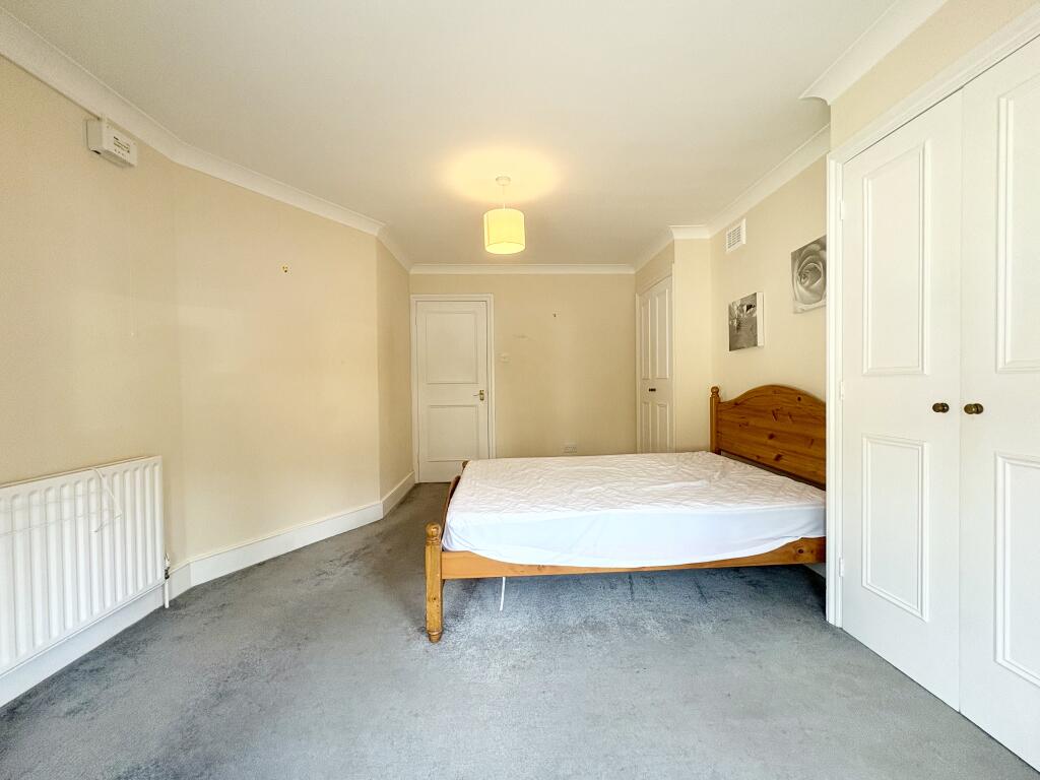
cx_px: 520
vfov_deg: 85.7
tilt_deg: -0.5
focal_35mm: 14
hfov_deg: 102.1
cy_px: 390
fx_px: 421
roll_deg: +0.9
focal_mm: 2.22
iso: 80
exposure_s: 1/107
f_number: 2.2
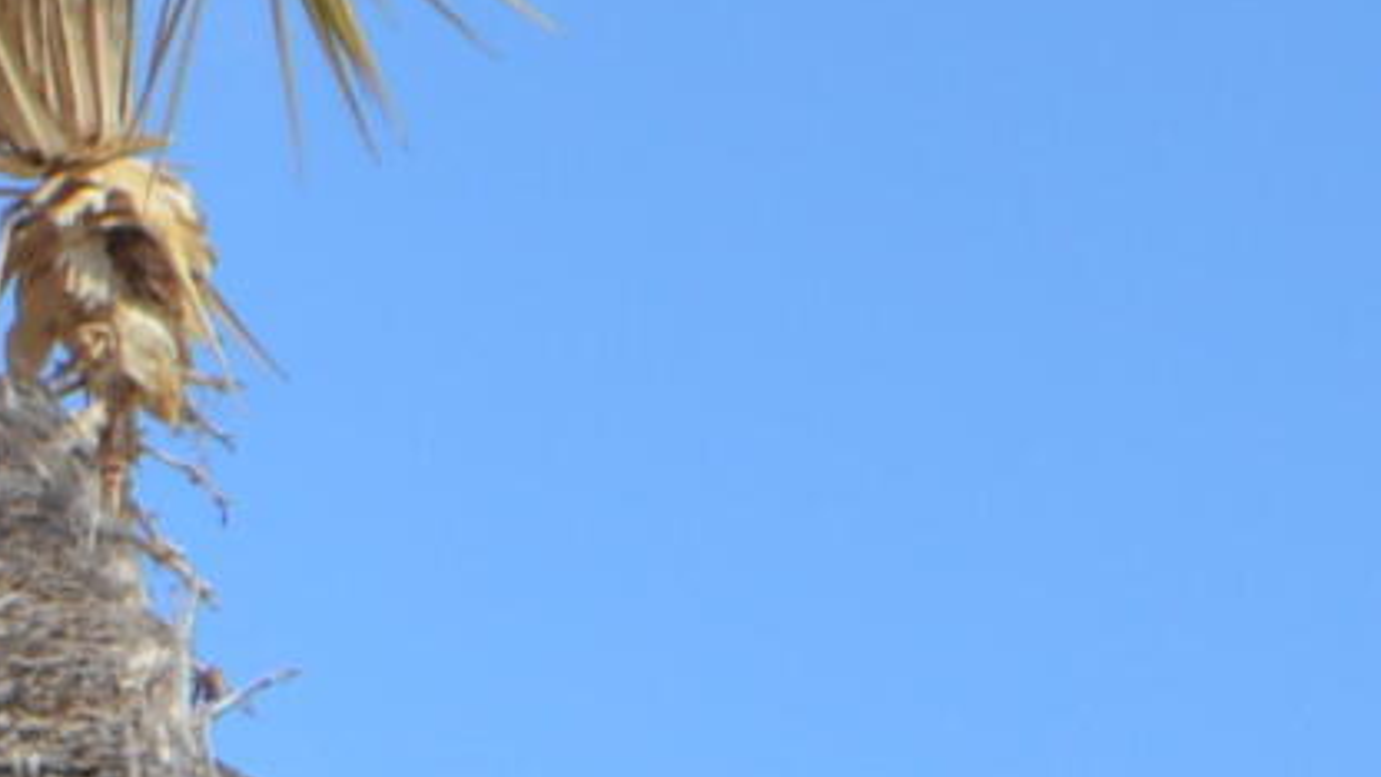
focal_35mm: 622
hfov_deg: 3.4
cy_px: 1926
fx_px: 22768
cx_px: -1504
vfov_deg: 1.9
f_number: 6.3
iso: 400
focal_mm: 55
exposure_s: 1/1600
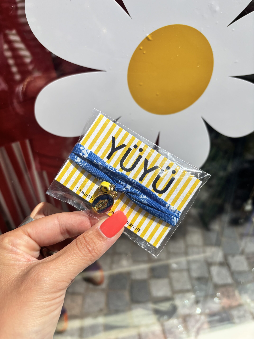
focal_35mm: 26
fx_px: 254
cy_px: 170
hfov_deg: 53.1
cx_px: 127
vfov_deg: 67.3
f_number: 1.6
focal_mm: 5.96
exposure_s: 1/4854
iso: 50
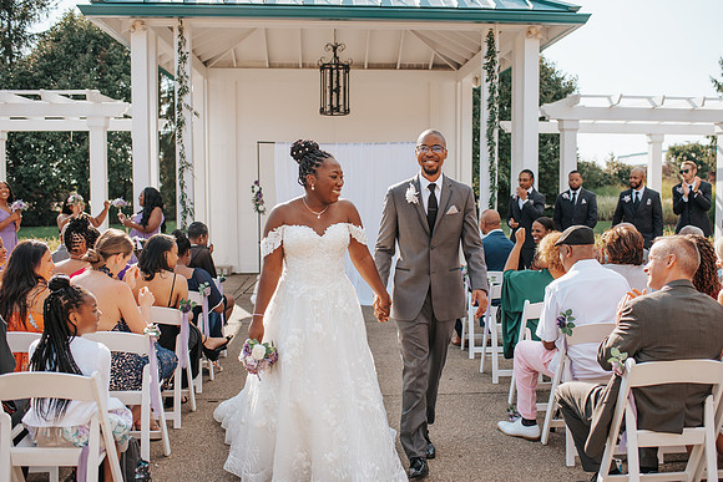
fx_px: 757
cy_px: 241
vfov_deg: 35.4
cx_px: 381
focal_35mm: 38
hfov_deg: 51.1
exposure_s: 1/1250
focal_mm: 35
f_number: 2.8
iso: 100
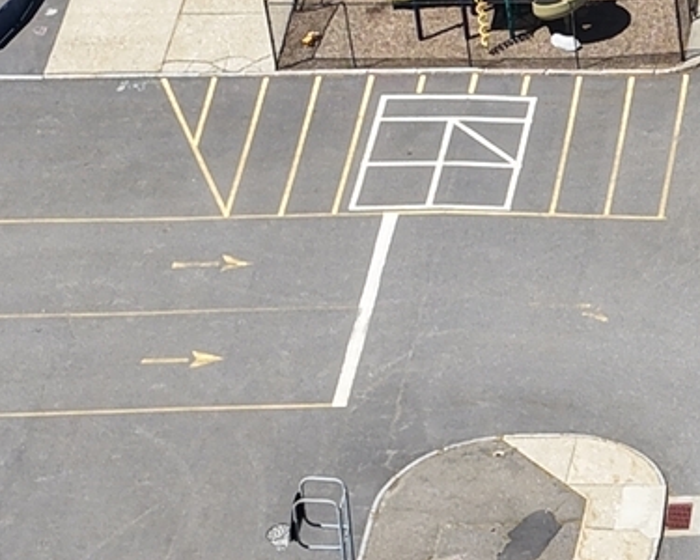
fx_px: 4454
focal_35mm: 215
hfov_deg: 8.6
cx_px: 1325
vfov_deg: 7.2
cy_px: 284
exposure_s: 1/1600
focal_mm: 14.45
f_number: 2.8
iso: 160
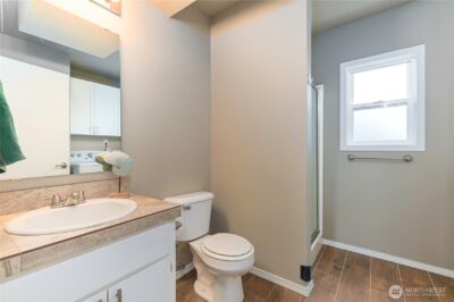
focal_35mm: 16
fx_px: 202
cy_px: 151
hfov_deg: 96.8
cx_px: 227
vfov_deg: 73.6
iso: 200
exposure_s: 1/25
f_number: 7.1
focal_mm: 16
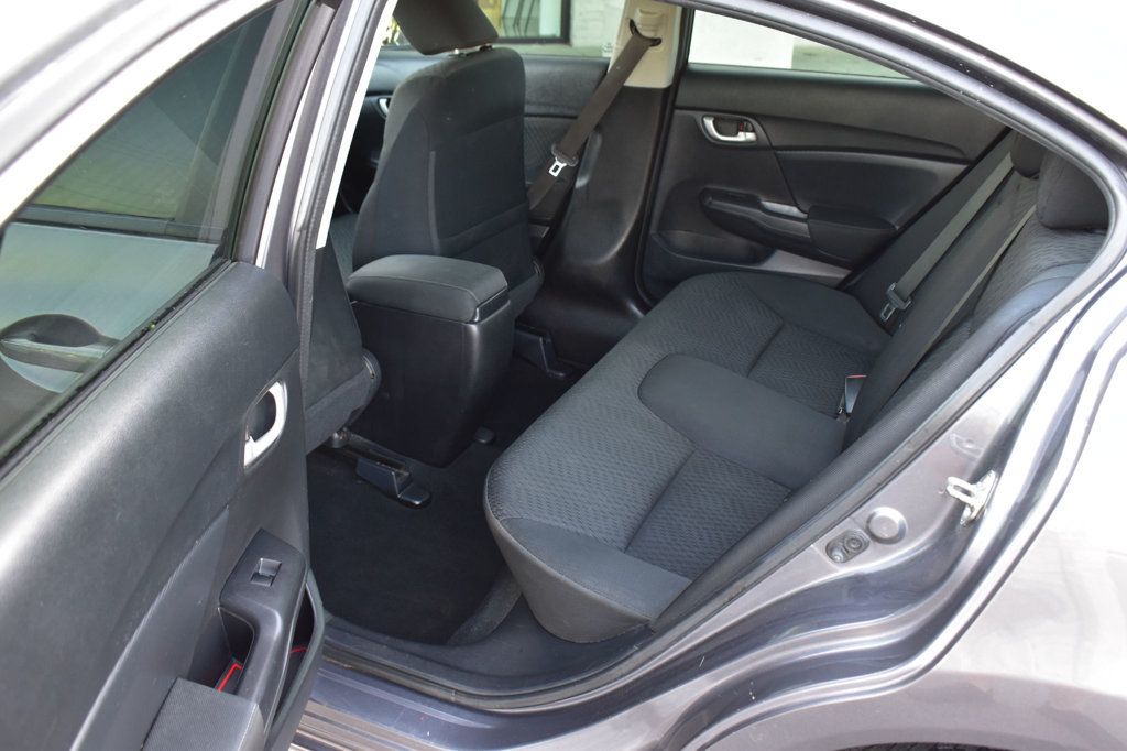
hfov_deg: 55.1
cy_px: 376
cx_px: 564
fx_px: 1080
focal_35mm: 34
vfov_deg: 38.3
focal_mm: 23
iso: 450
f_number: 6.3
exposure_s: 1/15
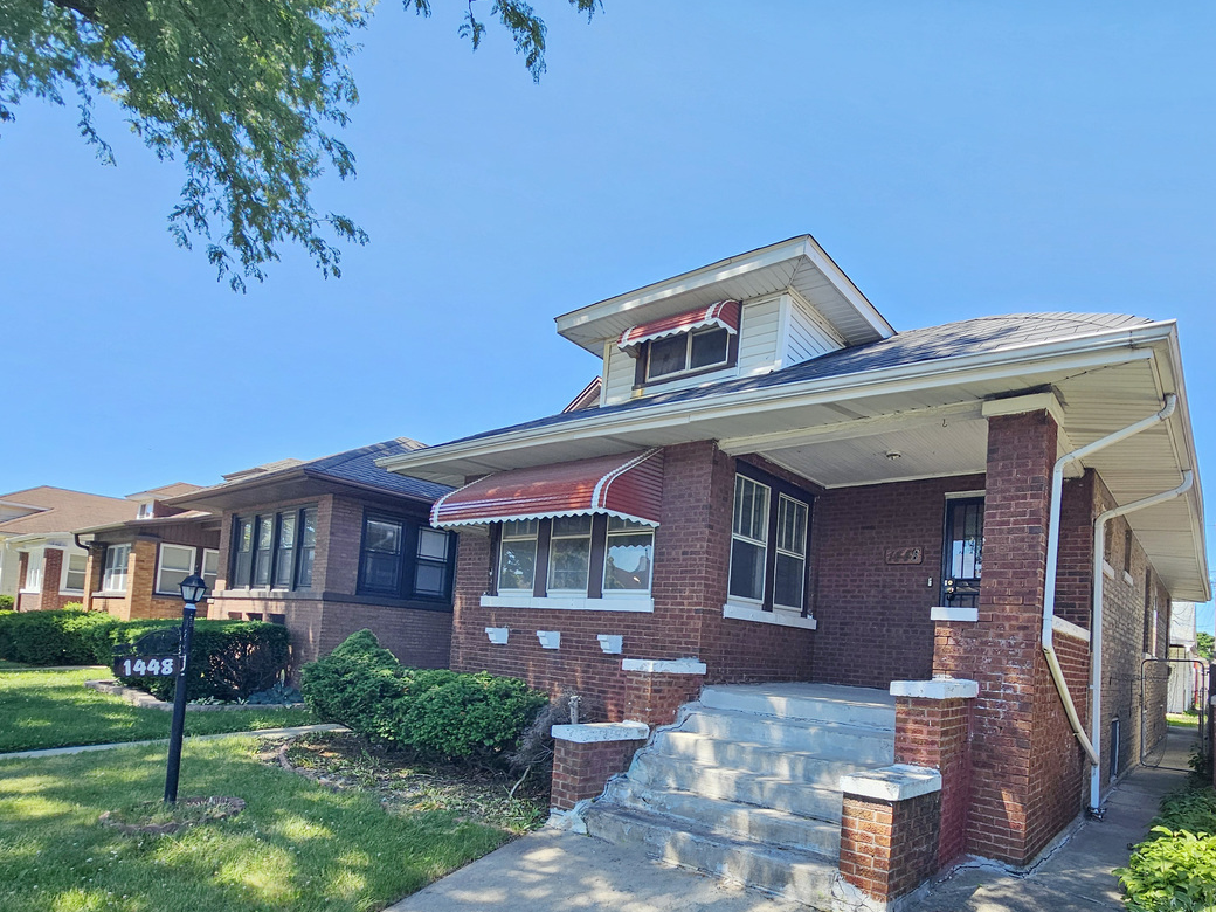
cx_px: 702
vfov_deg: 69.1
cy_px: 624
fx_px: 632
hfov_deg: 87.1
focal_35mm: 18
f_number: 2.2
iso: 50
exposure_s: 1/601
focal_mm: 2.2
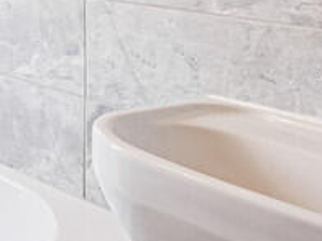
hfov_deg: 21.5
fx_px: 679
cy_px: -89
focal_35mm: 73
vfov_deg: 18.5
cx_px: -184
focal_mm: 7
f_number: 4
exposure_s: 1/60
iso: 1600
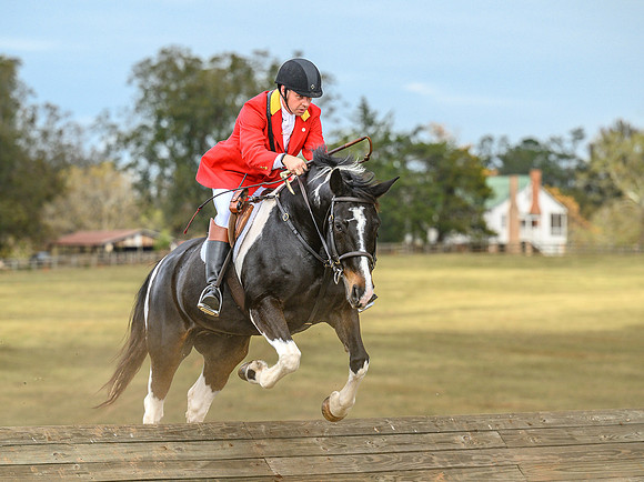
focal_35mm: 191
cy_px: 269
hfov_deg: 10.4
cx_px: 282
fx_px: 3543
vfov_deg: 7.8
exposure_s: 1/1000
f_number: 3.5
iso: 400
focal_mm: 135
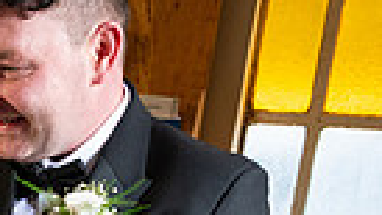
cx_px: -312
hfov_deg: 15.3
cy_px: 493
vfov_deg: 9.2
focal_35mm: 120
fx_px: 1215
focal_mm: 27
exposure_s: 1/160
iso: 800
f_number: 3.5
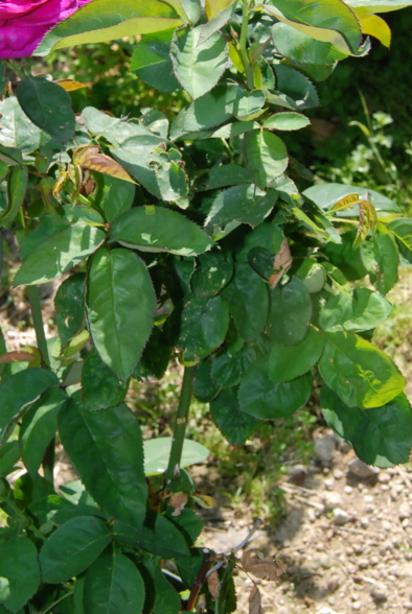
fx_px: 1745
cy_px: 209
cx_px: 144
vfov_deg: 19.9
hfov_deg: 13.5
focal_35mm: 102
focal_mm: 50
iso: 800
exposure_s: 1/200
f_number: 14
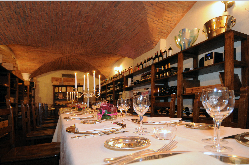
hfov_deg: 90.1
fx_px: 124
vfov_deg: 67.2
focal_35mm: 18
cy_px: 82
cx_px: 124
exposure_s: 1/13
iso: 640
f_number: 4
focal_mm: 12
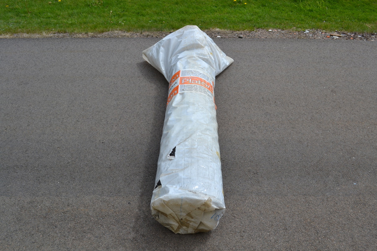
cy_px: 126
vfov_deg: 36.9
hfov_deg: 53.1
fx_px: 377
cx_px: 188
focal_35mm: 36
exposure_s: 1/320
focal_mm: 24
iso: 100
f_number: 9
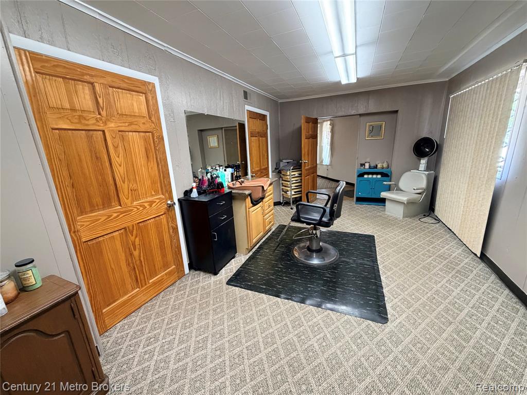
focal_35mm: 14
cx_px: 264
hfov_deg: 102.1
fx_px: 213
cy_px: 198
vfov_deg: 85.7
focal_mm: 2.22
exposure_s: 1/60
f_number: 2.2
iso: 320
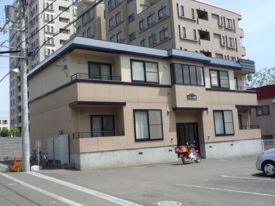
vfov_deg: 37.7
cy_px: 103
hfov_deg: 49.0
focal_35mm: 38
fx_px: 302
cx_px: 138
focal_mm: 4.4
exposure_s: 1/640
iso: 100
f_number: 4
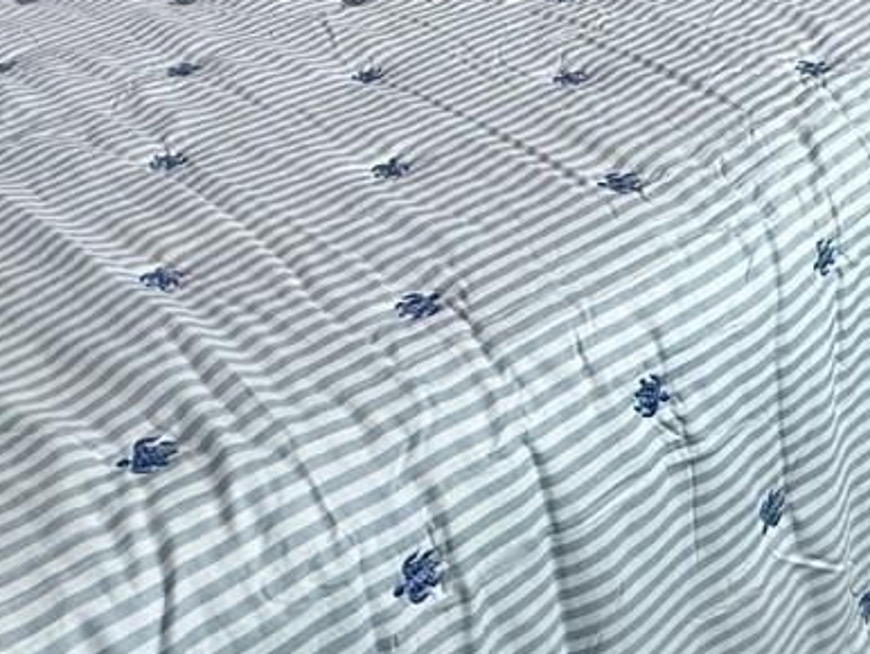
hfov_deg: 33.1
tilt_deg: -11.9
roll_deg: +4.2
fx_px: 1459
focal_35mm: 58
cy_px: -232
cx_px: 525
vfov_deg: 22.2
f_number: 2.2
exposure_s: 1/120
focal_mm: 2.22
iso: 64
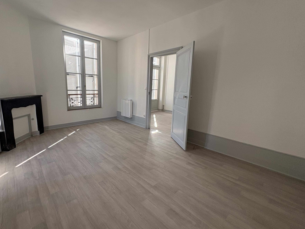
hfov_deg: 94.1
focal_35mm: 16
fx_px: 141
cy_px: 113
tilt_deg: -10.4
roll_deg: -1.4
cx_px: 136
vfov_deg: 78.1
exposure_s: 1/99
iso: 100
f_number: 2.2
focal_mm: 2.22
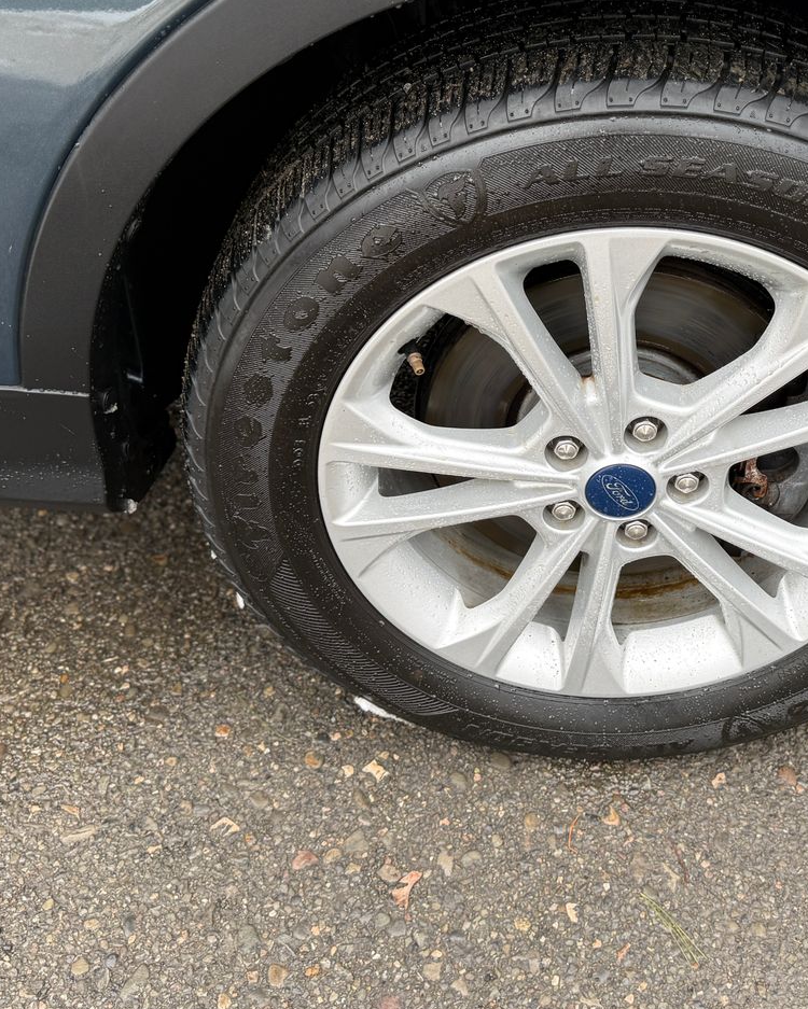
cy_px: 420
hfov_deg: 36.7
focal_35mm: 40
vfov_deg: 45.6
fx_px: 1195
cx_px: 577
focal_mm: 6.76
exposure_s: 1/476
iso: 100
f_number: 1.78
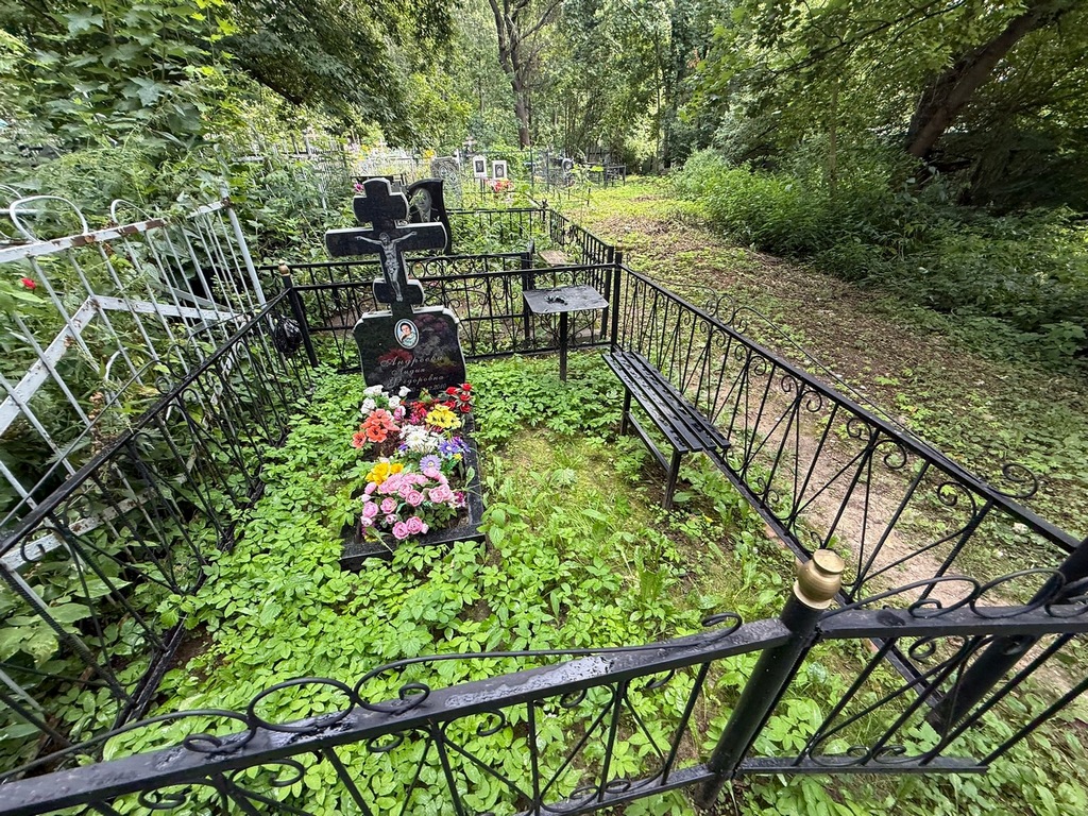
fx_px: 440
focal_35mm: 14
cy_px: 408
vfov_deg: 85.7
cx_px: 544
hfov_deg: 102.1
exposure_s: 1/99
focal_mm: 2.22
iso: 64
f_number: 2.2
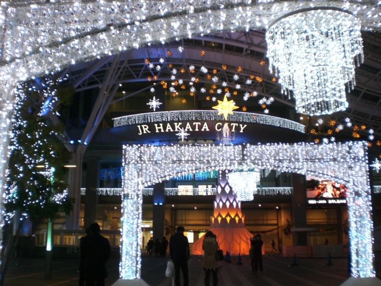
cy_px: 143
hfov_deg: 49.0
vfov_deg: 37.7
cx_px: 190
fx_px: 418
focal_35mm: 38
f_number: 3.1
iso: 200
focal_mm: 6.3
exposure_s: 1/40
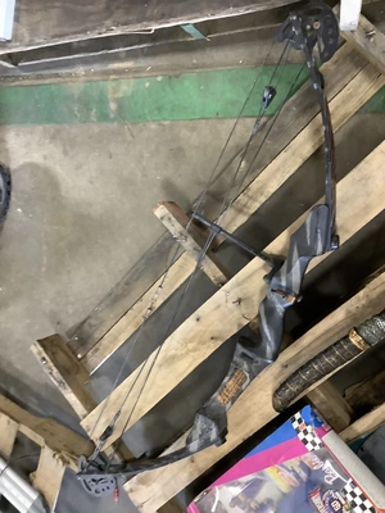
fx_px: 460
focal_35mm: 31
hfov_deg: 45.4
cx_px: 192
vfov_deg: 58.4
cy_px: 256
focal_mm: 3.3
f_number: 2.4
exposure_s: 1/30
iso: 400
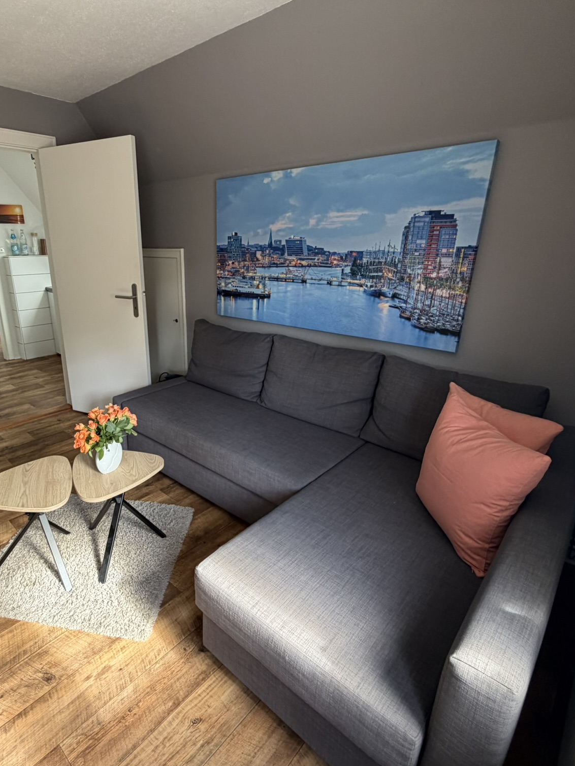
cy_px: 388
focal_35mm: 19
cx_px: 215
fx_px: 421
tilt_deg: -18.9
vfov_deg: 84.7
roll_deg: +0.3
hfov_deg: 67.6
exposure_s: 1/121
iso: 250
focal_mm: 2.22
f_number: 2.2
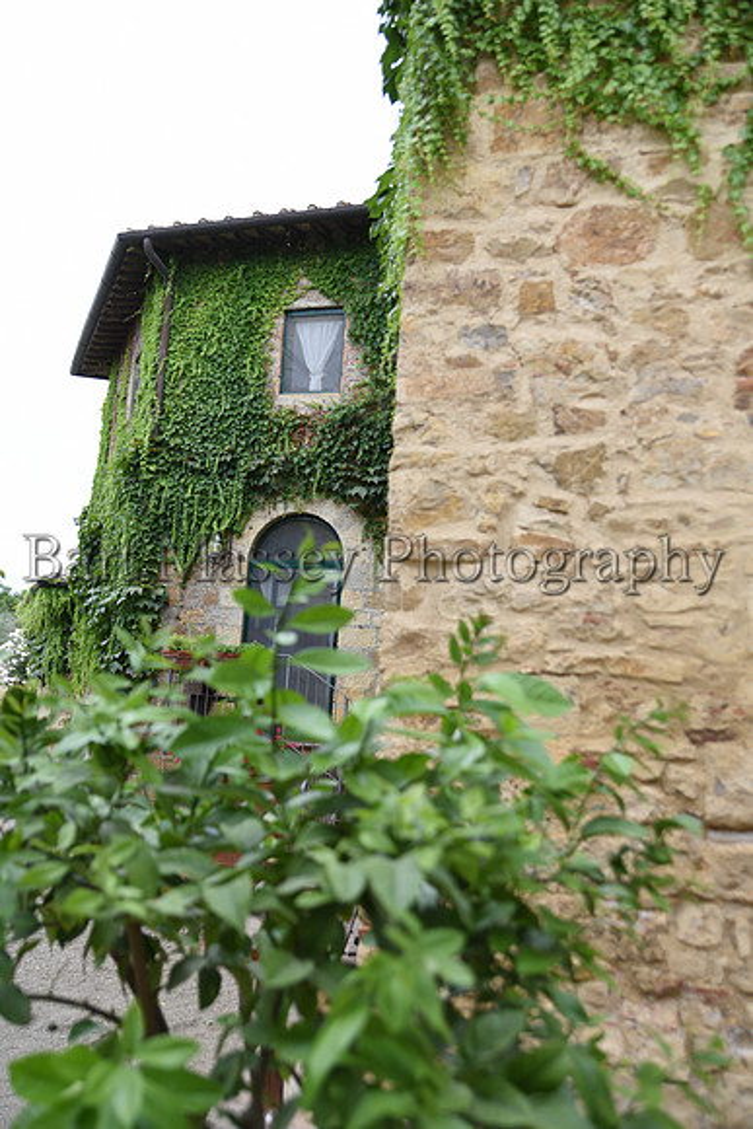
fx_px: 1097
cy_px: 564
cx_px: 376
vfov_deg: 54.4
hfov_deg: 37.9
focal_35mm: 35
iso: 64
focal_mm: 35
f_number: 3.5
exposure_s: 1/160
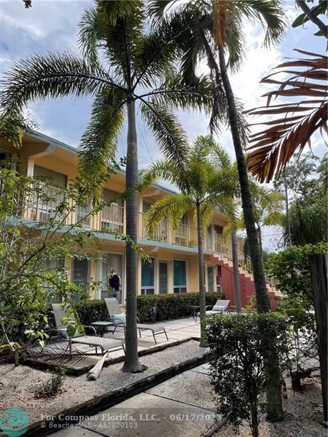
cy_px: 218
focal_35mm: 26
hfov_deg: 53.1
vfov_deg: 67.3
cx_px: 164
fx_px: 328
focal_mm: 4.2
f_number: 1.6
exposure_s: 1/1825
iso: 32
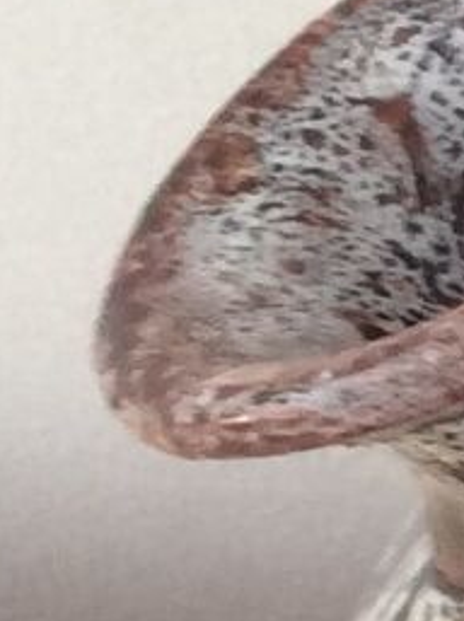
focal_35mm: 249
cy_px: 645
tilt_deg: -46.3
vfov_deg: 7.9
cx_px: 1508
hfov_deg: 5.5
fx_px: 4461
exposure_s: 1/25
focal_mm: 3.3
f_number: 2.4
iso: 80
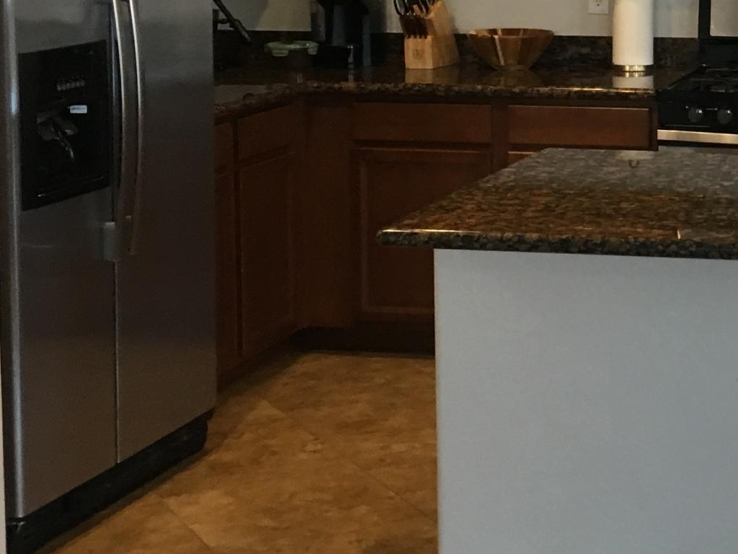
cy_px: 40
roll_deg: -0.1
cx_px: 835
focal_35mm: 85
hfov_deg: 21.7
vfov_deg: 17.1
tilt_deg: -3.9
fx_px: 1812
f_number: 2.2
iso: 125
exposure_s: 1/33
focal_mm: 4.15
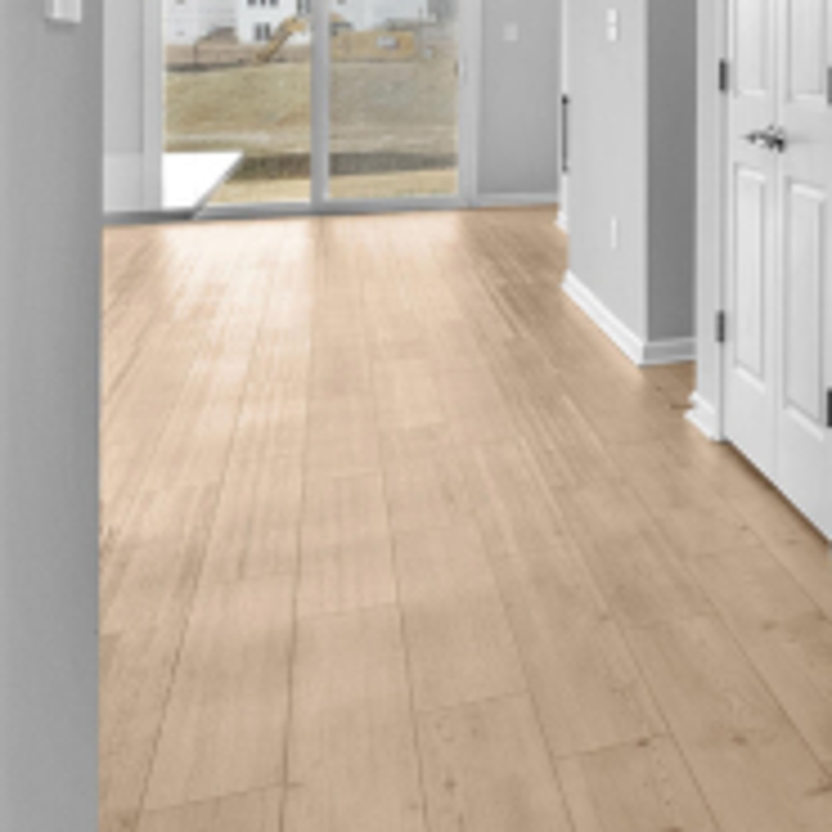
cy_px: 63
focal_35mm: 55
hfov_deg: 22.4
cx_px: 1392
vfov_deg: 29.6
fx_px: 1496
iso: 400
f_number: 11
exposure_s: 1/2.5
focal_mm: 16
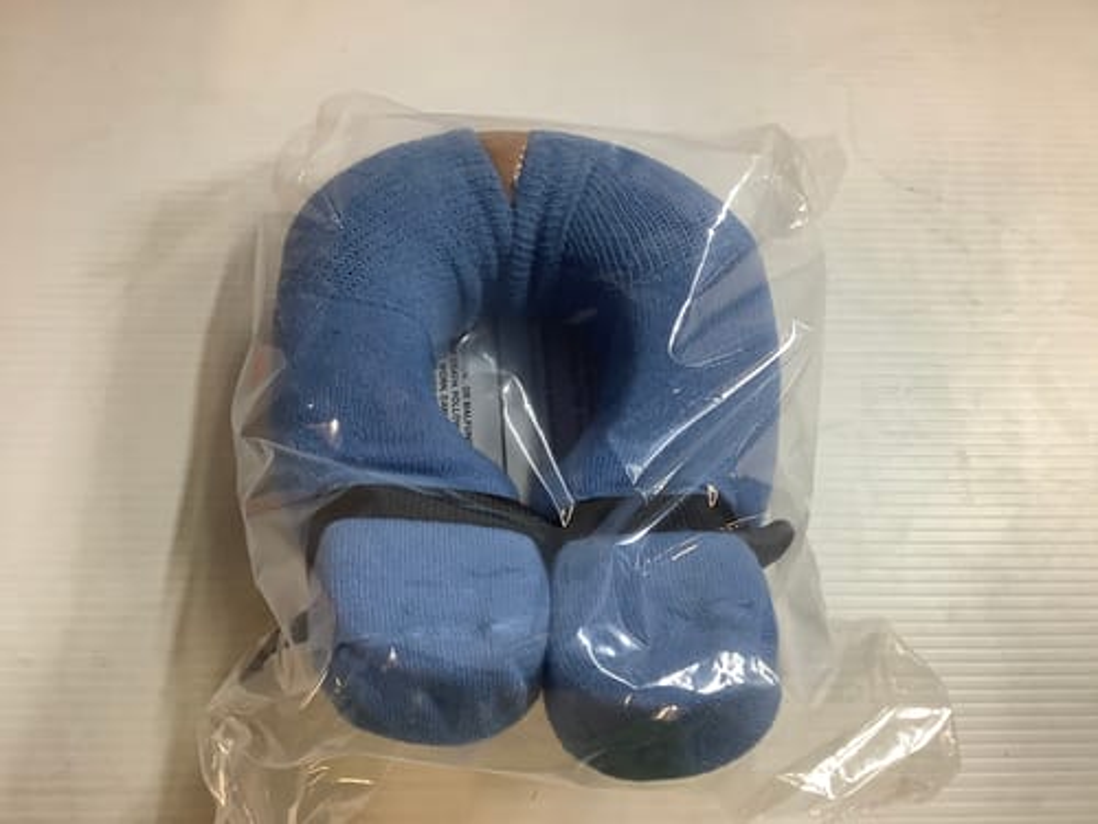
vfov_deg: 45.4
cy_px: 412
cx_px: 549
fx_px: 983
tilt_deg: -69.0
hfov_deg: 58.4
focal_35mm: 31
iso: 125
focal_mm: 3.3
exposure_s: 1/50
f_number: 2.4
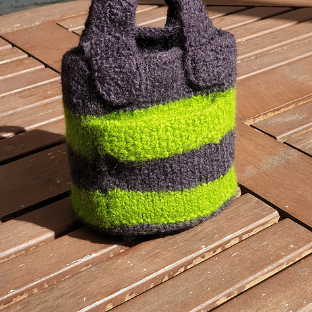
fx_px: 632
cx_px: 155
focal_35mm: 62
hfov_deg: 27.7
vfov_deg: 27.5
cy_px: 102
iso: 100
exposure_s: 1/322
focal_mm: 6
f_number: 2.4
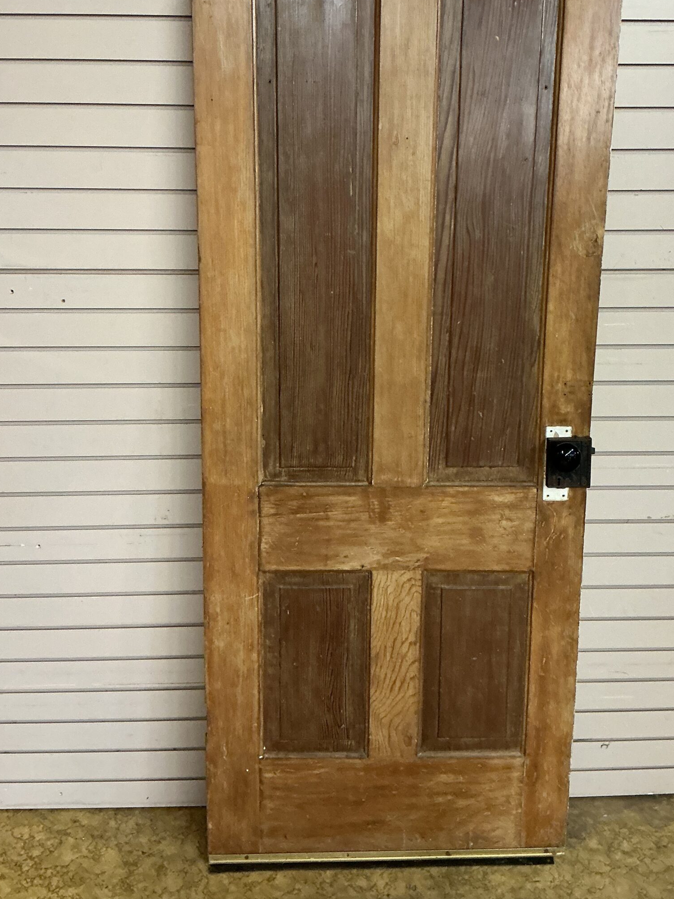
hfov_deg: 38.6
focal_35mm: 37
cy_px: 352
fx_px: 960
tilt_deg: -16.3
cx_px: 376
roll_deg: +0.0
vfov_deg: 49.8
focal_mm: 3
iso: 160
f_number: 1.8
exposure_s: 1/60
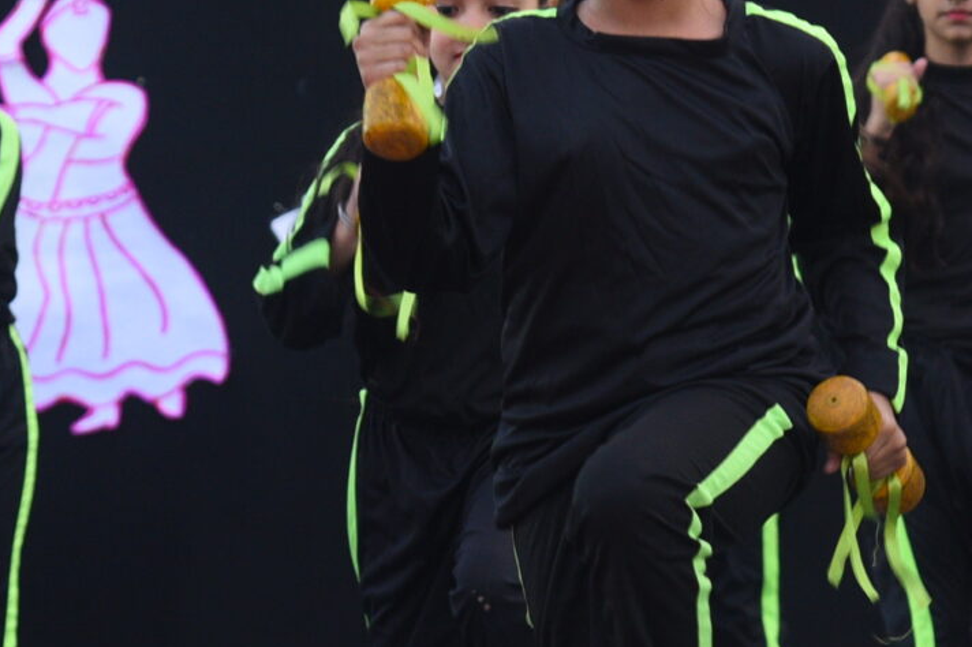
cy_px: 290
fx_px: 7961
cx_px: 754
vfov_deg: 4.7
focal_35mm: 295
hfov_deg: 7.0
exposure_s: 1/125
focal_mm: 82
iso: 1000
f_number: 4
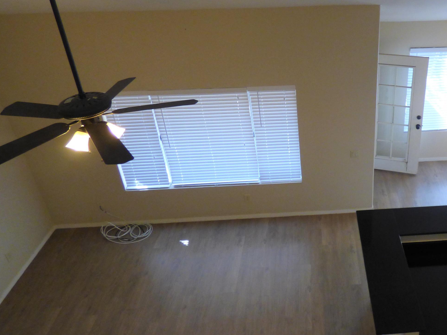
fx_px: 400
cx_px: 340
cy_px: 121
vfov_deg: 45.0
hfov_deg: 55.3
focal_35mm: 31
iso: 250
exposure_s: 1/60
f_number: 2.8
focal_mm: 3.58
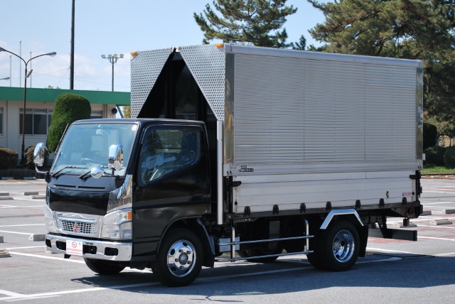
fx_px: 1044
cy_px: 152
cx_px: 228
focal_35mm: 82
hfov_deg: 24.6
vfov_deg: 16.6
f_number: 5.6
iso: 200
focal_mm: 55
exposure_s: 1/500
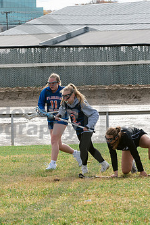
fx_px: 2112
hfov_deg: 4.1
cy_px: 192
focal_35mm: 338
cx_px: 44
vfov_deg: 6.1
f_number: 7.1
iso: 400
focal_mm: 125
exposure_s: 1/800
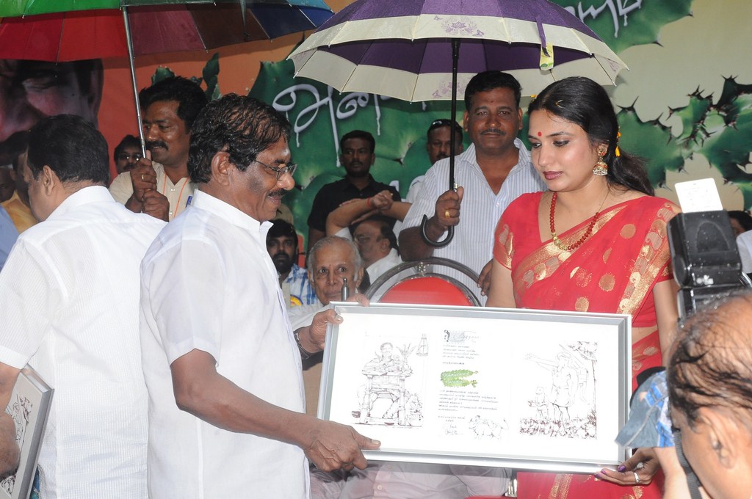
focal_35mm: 75
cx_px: 376
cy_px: 250
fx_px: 1565
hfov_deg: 27.0
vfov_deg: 18.1
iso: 1250
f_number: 11
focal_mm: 50
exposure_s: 1/125
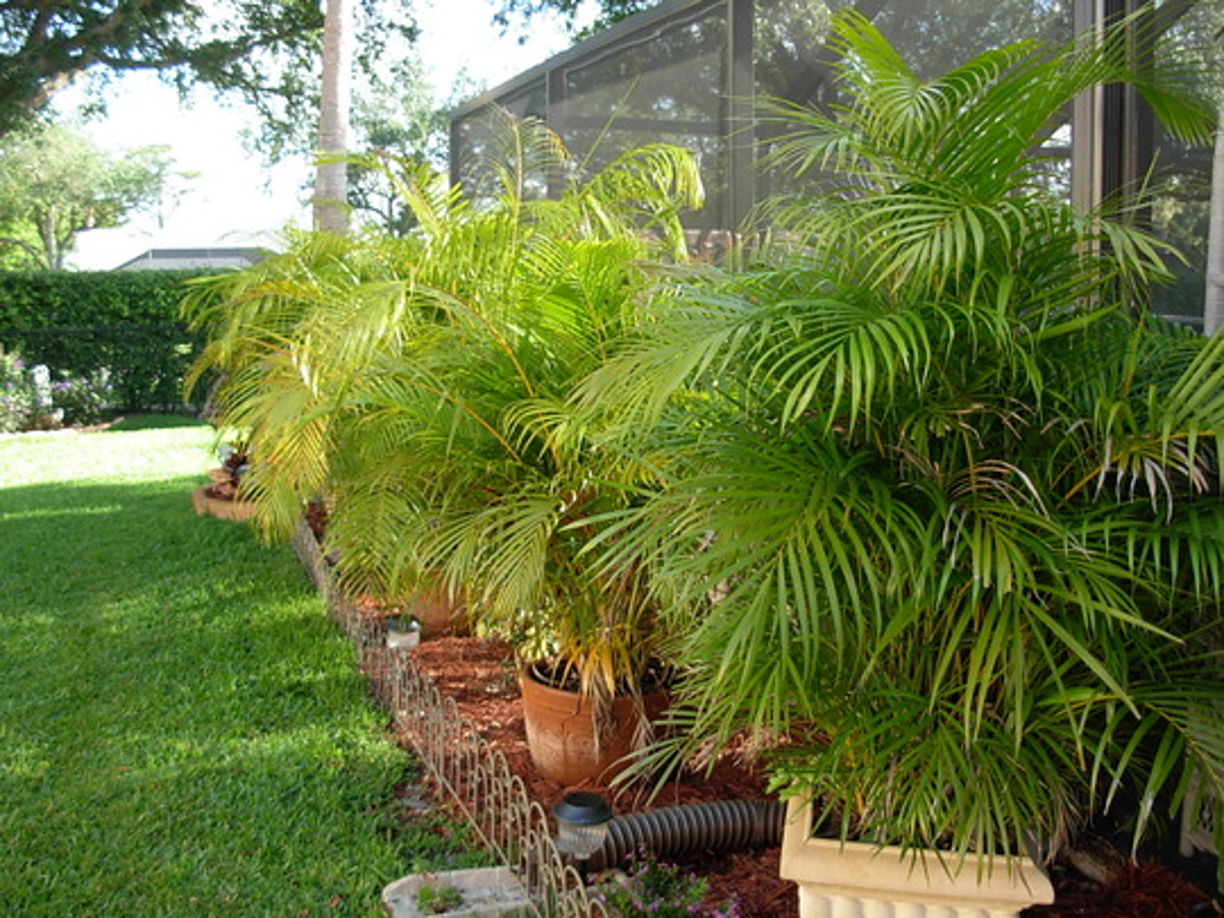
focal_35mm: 38
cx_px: 612
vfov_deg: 37.7
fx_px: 1344
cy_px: 459
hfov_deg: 49.0
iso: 79
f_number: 2.9
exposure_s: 1/102
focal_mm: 6.3
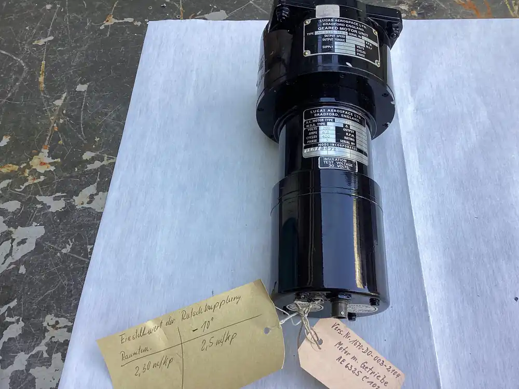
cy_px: 194
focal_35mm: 31
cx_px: 260
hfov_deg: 58.4
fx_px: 465
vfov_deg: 45.4
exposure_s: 1/120
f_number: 2.4
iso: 25
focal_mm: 3.3
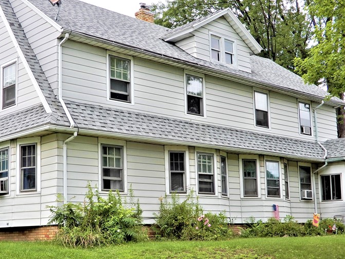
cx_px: 156
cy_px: 154
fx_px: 578
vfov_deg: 25.2
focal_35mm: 58
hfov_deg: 33.2
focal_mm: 6.8
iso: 80
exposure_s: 1/160
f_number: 4.5
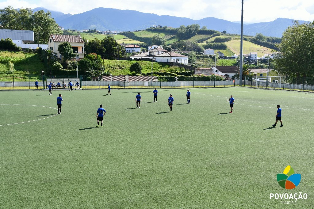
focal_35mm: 48
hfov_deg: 41.1
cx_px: 157
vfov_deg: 28.1
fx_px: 419
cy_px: 104
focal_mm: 32
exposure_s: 1/250
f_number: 8
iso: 160
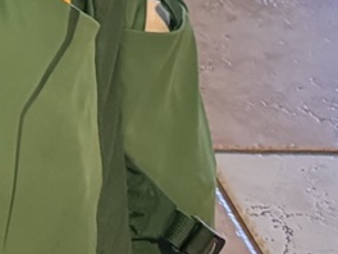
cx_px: -620
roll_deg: -1.4
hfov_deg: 9.1
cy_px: -341
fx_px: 1777
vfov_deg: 7.6
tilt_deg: -23.9
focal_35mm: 182
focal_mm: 6.76
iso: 800
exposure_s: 1/40
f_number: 1.78
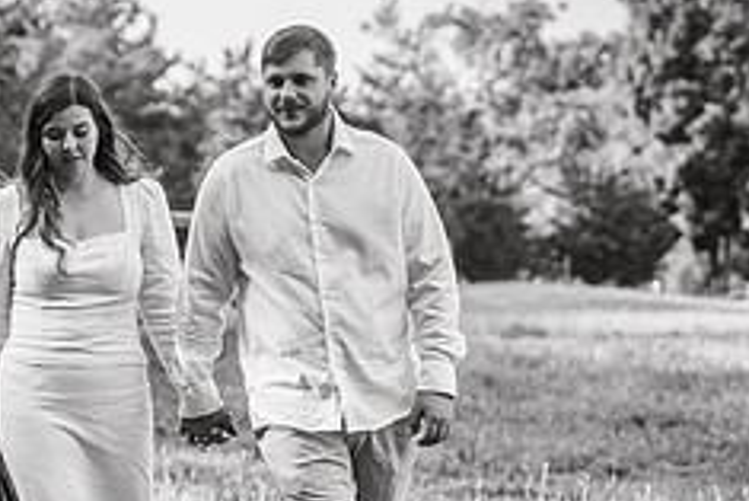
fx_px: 4059
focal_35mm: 195
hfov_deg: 10.5
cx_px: 66
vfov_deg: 7.1
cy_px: 327
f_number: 2.8
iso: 400
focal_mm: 70
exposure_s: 1/2500
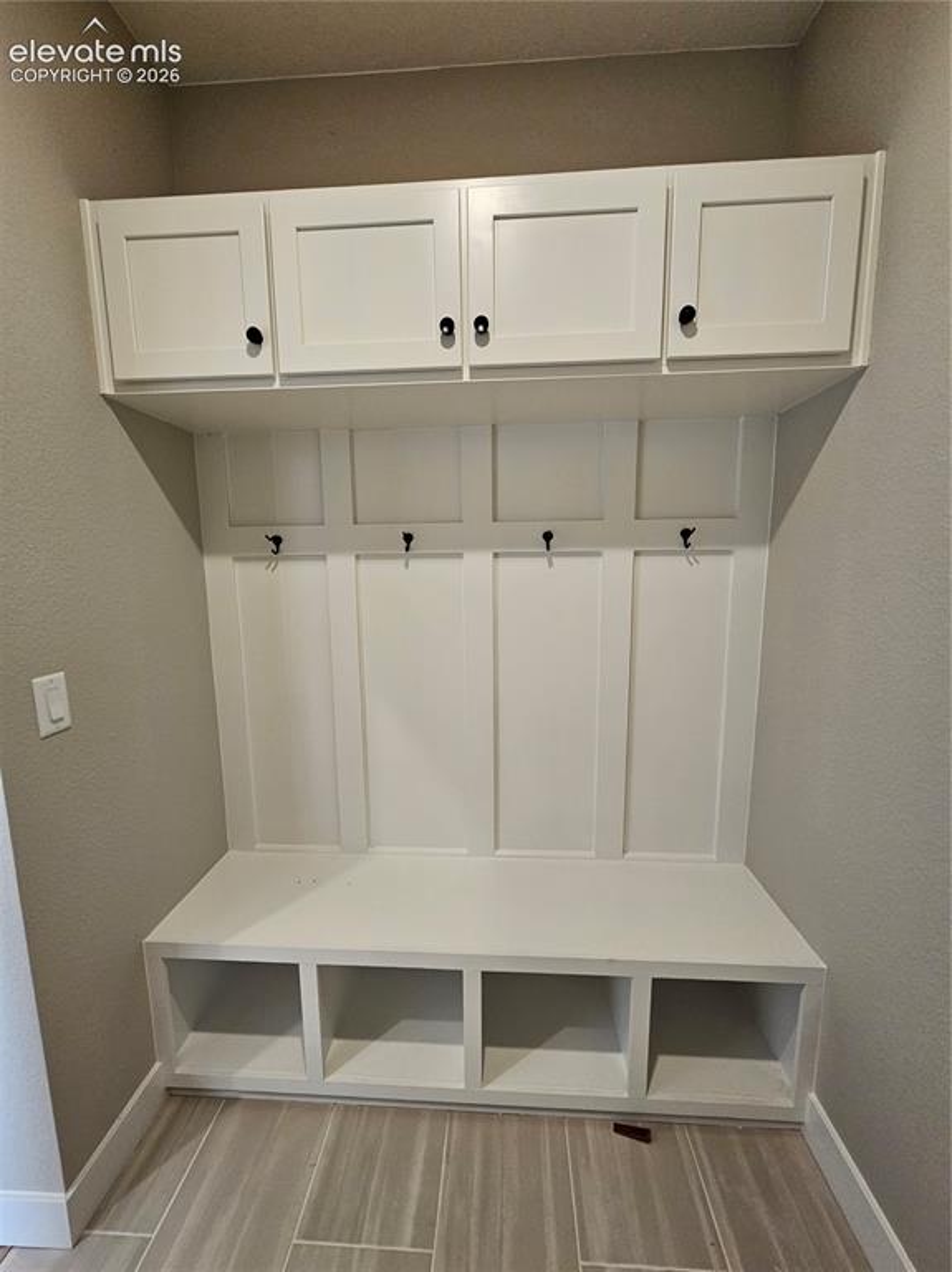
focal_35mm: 13
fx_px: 477
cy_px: 636
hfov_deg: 89.9
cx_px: 476
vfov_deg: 106.2
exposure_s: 1/60
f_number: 2.2
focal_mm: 2.2
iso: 200
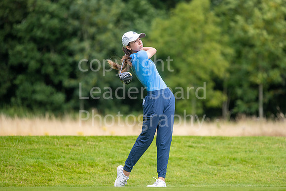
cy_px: 96
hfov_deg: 6.9
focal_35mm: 300
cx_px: 143
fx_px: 2384
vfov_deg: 4.6
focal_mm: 300
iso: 200
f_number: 5
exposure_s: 1/640
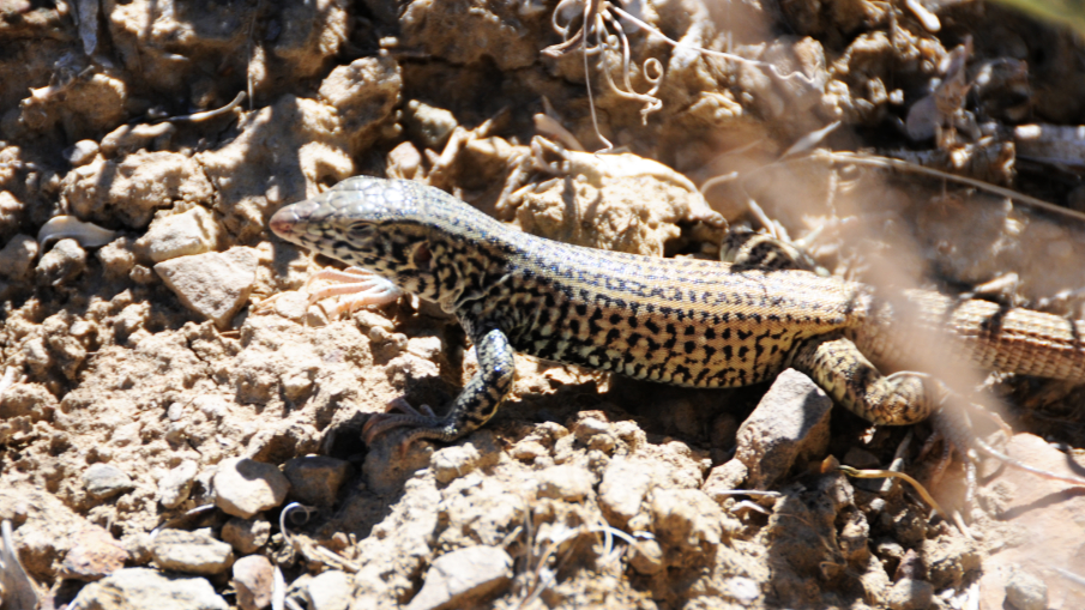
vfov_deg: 3.5
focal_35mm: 347
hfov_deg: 6.2
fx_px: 9983
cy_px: 320
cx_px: 548
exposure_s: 1/640
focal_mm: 200
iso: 250
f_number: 5.6
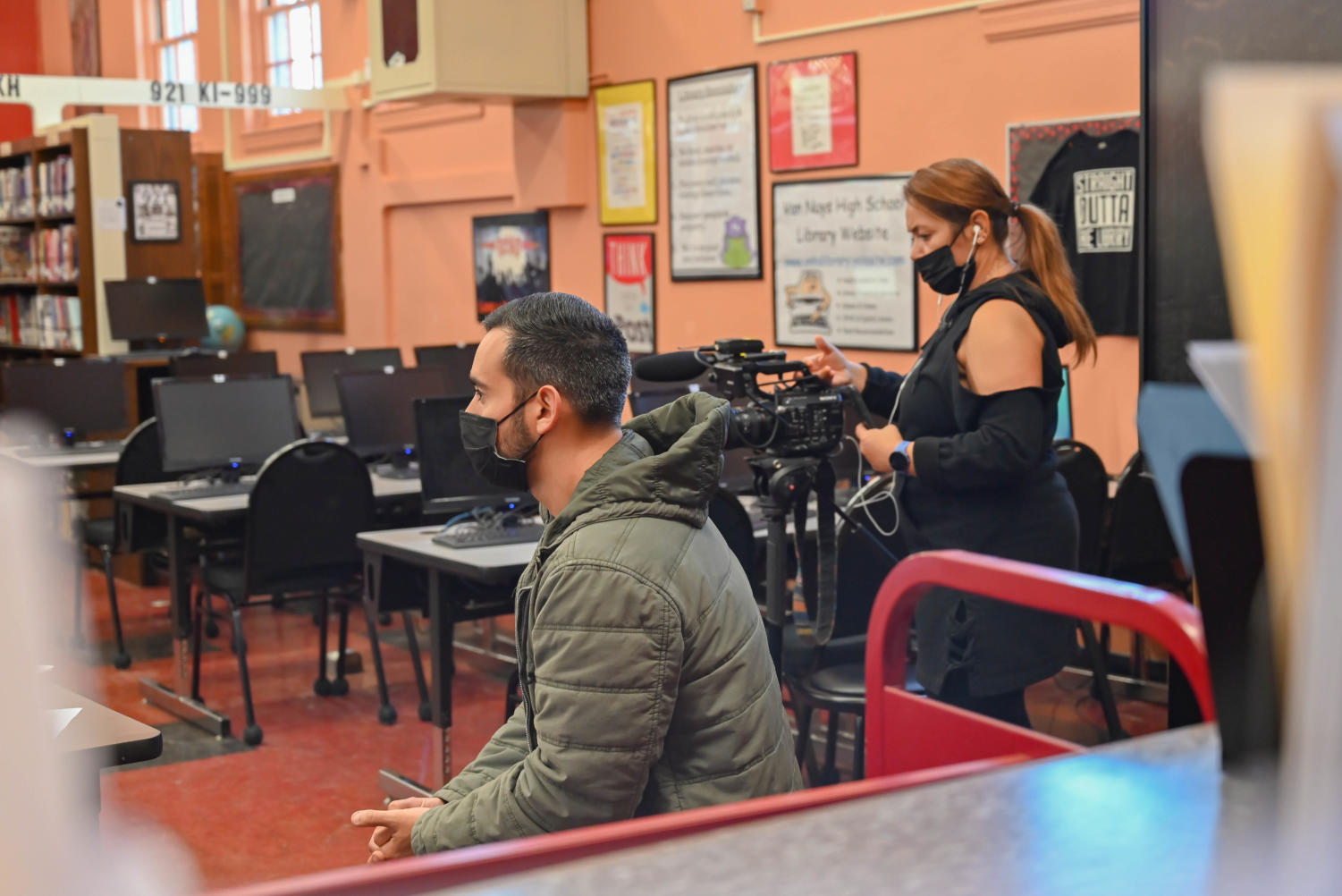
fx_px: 1865
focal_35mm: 50
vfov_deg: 27.0
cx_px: 671
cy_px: 448
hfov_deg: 39.6
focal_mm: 50
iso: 2000
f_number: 4
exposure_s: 1/160
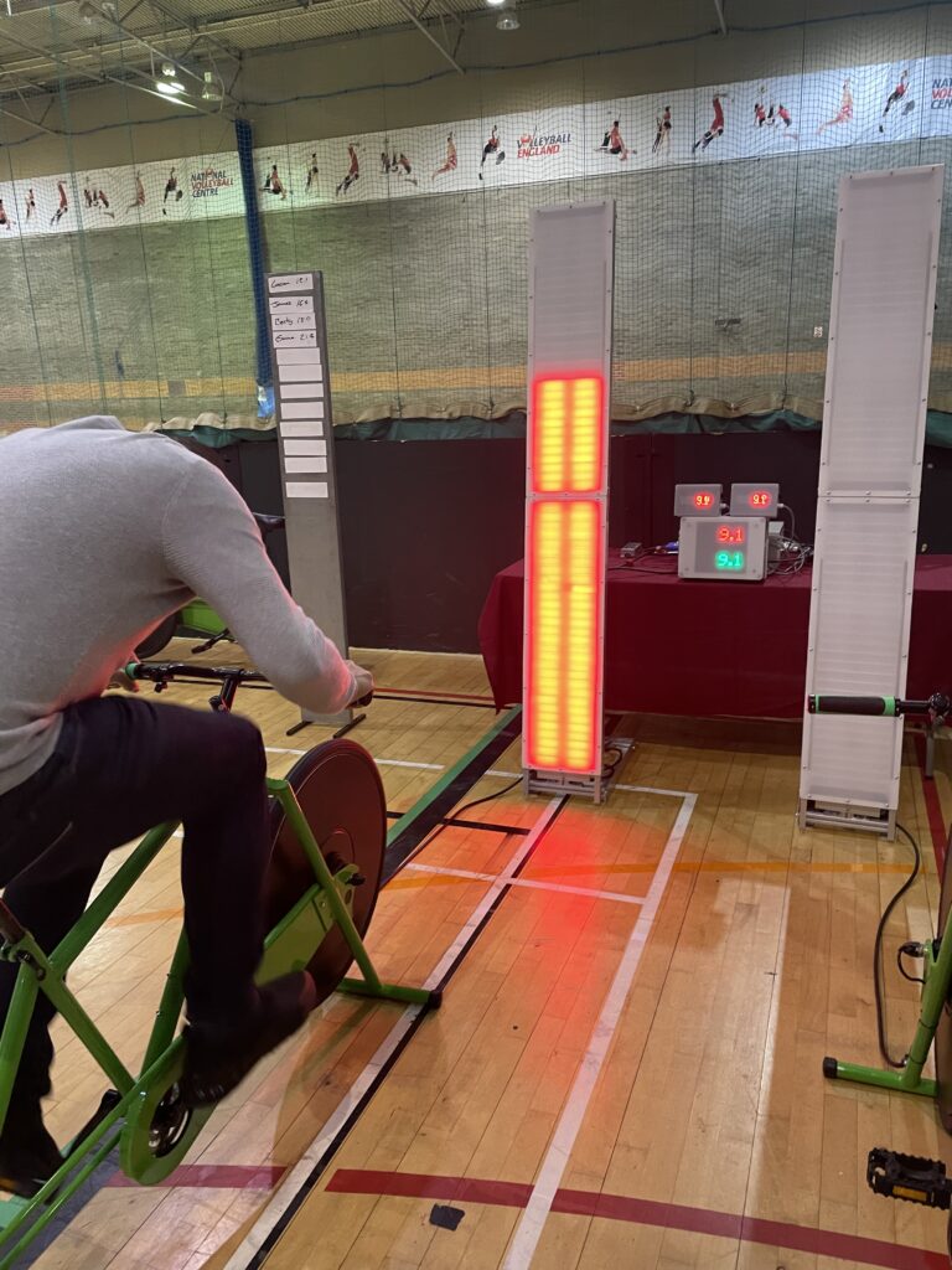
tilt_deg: -13.5
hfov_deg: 53.1
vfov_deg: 67.3
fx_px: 953
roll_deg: +1.1
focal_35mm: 26
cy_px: 635
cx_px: 476
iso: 250
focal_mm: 4.2
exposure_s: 1/50
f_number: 1.6
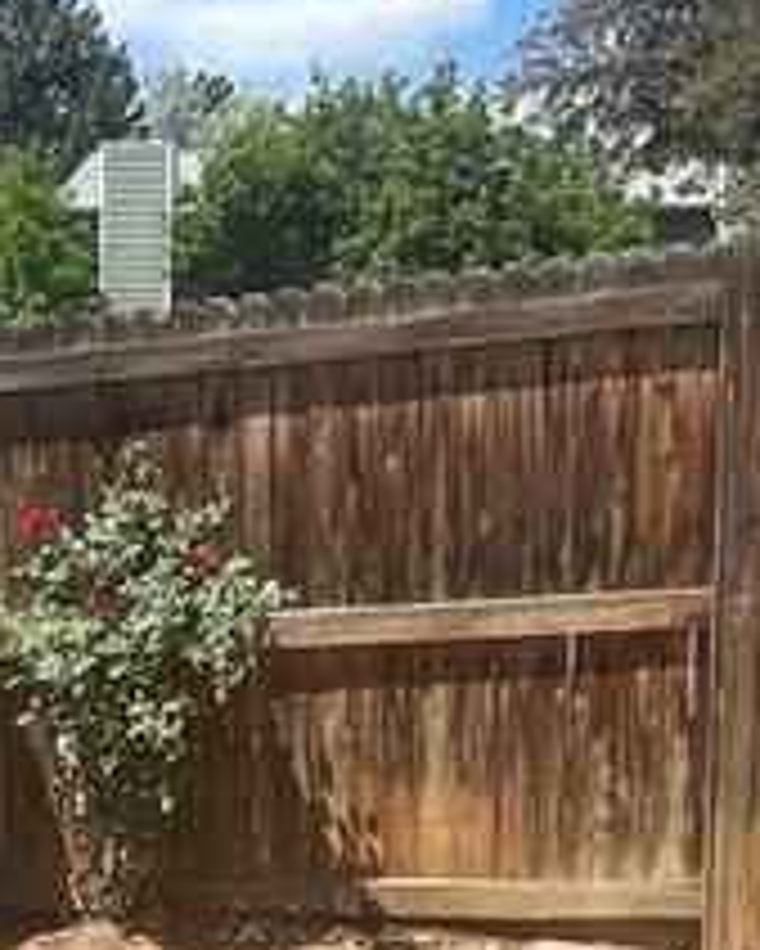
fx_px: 2163
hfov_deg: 19.7
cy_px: 617
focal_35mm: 77
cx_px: 162
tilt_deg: -5.9
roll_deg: +0.1
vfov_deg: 24.6
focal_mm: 5.7
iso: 50
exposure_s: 1/3077
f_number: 1.5
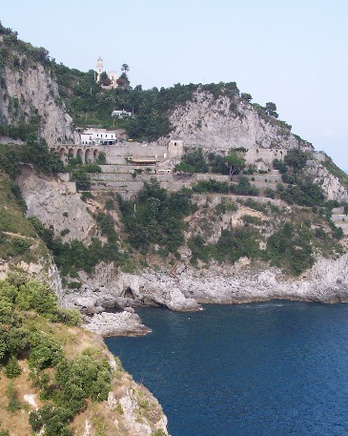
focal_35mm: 65
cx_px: 165
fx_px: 838
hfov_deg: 23.5
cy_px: 284
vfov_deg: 29.0
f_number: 4.8
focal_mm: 8
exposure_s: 1/350
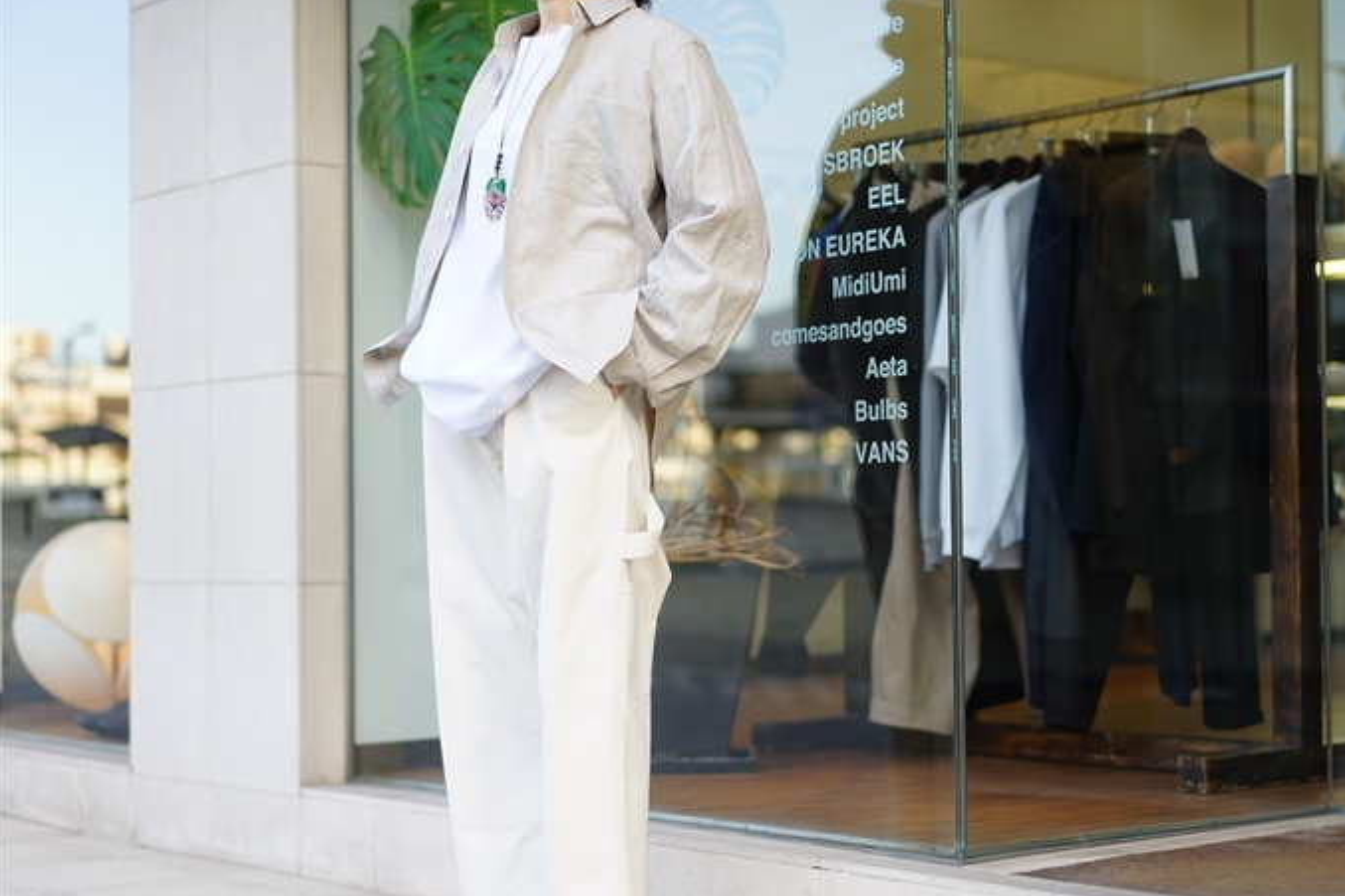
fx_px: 2428
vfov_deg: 20.9
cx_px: 793
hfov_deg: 30.9
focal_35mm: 65
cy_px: 492
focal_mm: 55
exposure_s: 1/250
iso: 100
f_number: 2
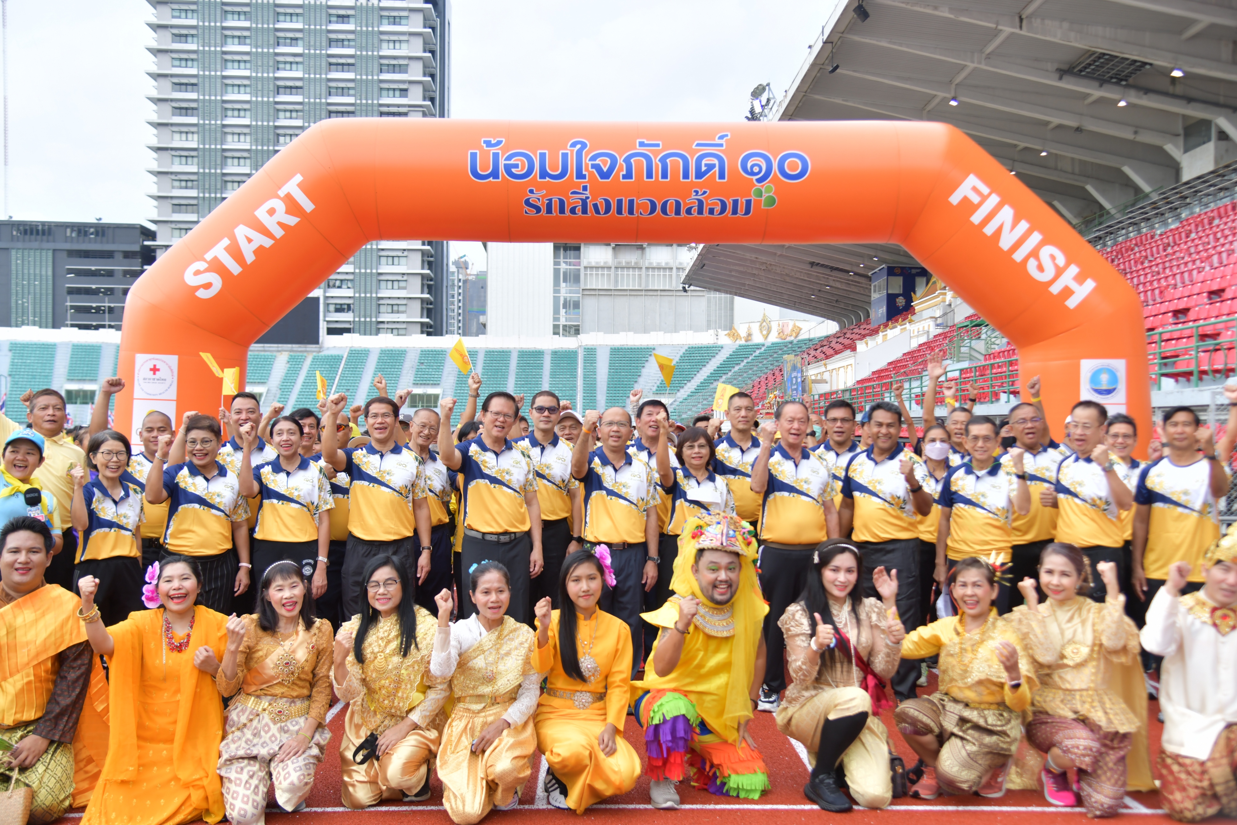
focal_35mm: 38
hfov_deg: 50.7
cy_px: 412
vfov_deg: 35.1
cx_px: 618
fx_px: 1306
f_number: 4
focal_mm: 38
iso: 200
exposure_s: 1/250
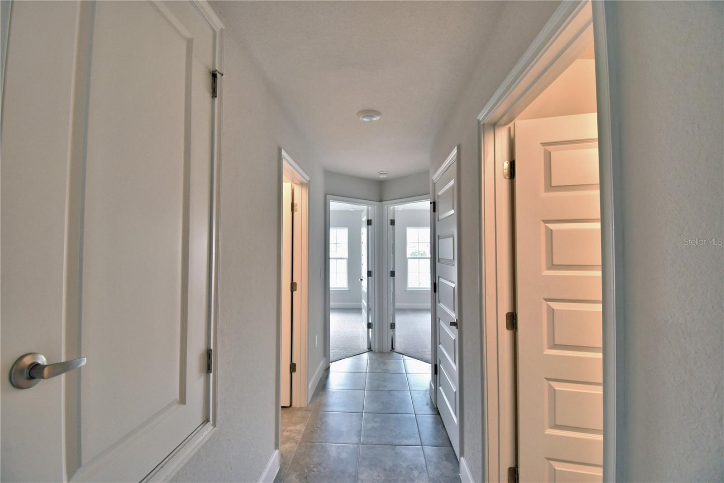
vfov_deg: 77.3
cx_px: 362
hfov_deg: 100.4
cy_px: 242
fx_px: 302
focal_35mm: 15
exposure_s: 1/50
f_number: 4.5
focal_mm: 10
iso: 400
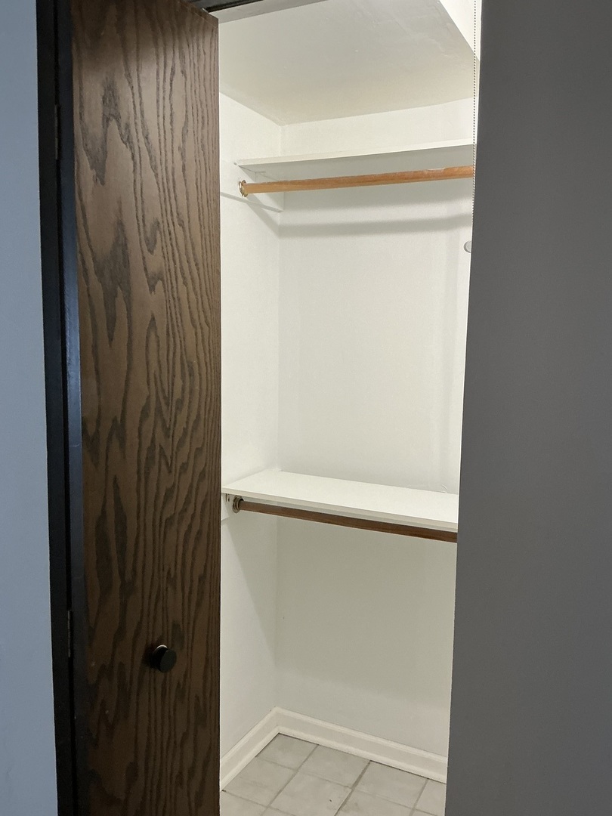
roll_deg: -1.7
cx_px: 306
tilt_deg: -8.4
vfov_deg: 63.4
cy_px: 408
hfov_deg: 49.7
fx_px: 660
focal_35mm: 28
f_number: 1.8
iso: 100
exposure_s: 1/60
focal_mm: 3
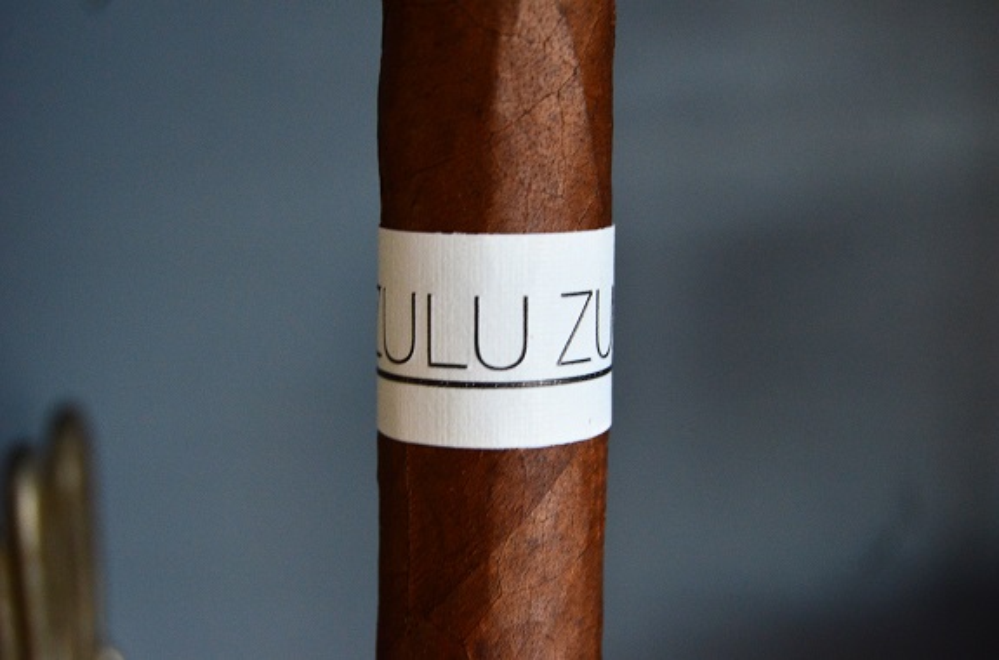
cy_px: 330
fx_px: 2283
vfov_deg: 16.5
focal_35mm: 82
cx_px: 500
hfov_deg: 24.7
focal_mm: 55
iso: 1100
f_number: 10
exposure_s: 1/30
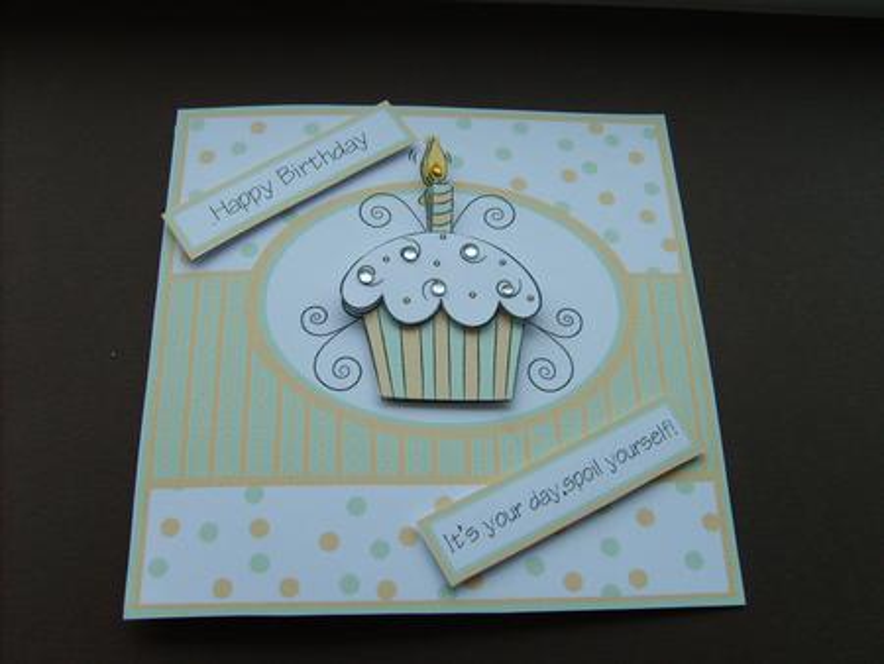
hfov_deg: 52.6
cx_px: 442
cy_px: 332
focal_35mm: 35
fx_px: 894
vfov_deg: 40.7
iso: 50
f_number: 2.8
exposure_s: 1/90
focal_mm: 5.8
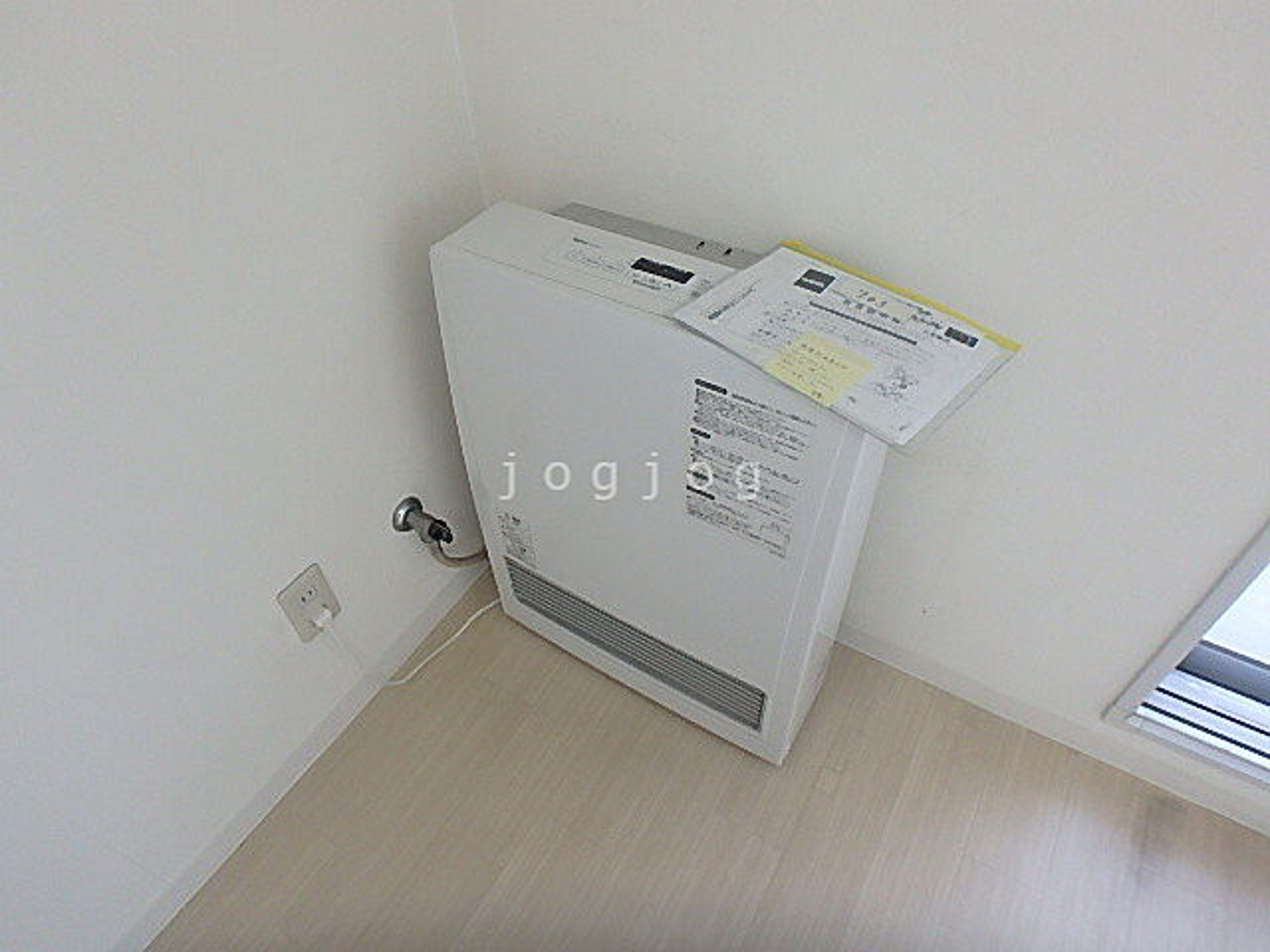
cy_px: 476
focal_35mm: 21
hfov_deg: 79.0
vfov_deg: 63.4
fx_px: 770
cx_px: 635
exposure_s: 1/30
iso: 250
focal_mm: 3.7
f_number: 3.5
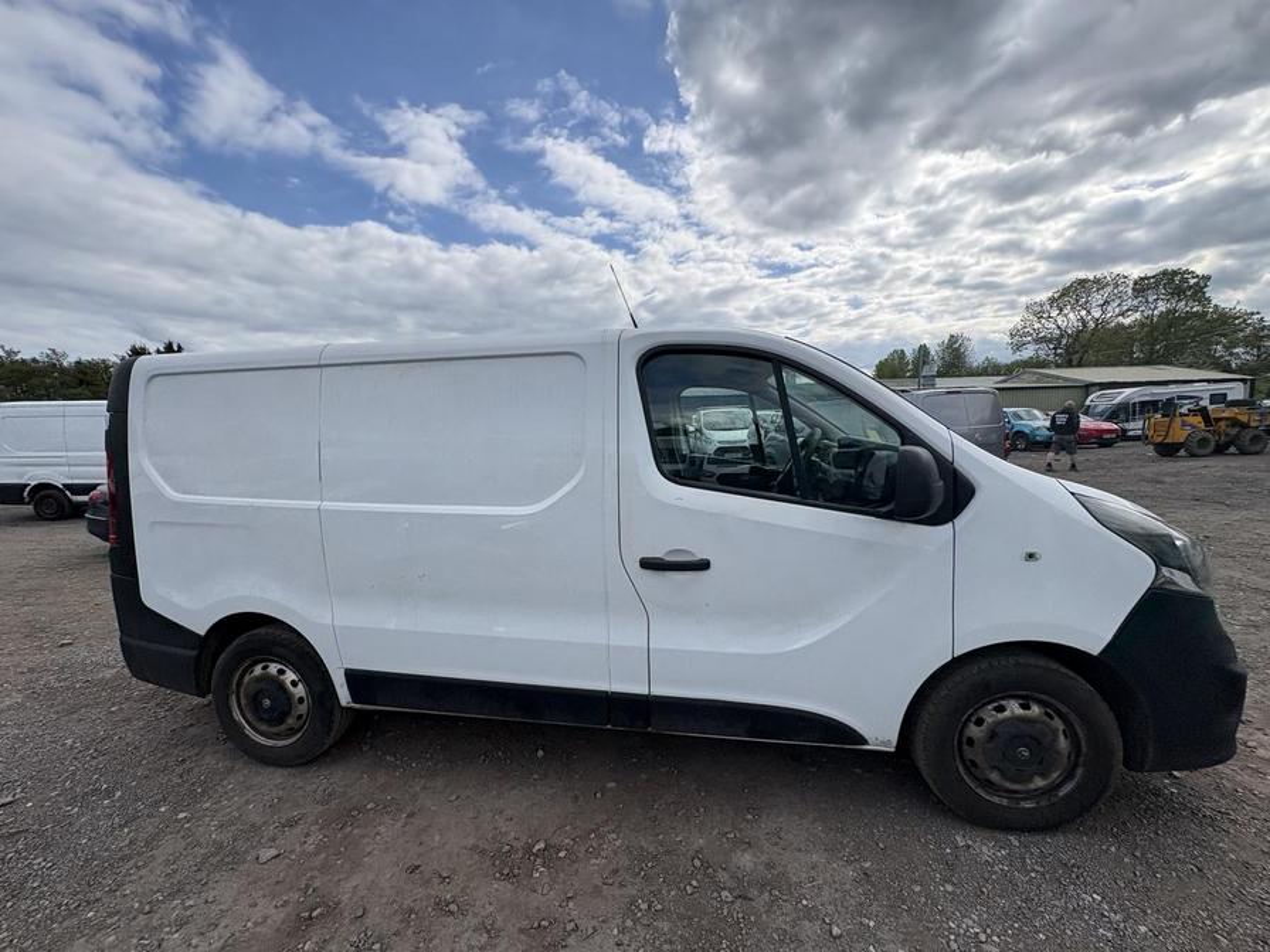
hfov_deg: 102.1
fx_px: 514
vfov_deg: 85.7
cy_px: 476
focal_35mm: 14
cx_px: 635
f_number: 2.2
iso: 50
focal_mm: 2.22
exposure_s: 1/1880
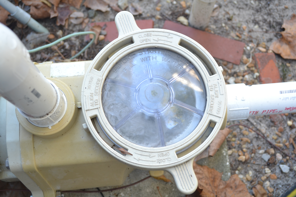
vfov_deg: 29.9
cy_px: 98
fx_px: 370
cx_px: 148
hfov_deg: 43.6
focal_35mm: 45
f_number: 5.6
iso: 400
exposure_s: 1/50
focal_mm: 30
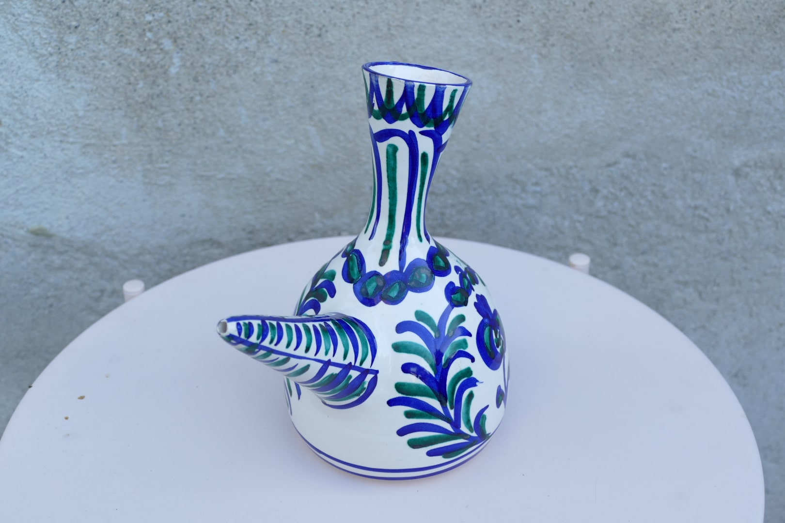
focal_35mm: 48
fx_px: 1047
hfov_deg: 41.1
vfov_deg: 28.1
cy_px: 262
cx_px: 392
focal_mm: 17.54
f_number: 3.3
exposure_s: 1/125
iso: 125
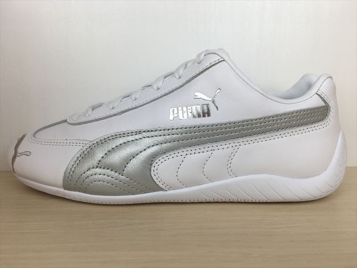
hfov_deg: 61.7
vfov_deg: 48.2
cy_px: 134
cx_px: 178
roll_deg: +0.8
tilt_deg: -8.6
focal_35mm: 29
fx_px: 299
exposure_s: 1/267
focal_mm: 4.15
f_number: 2.2
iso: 25
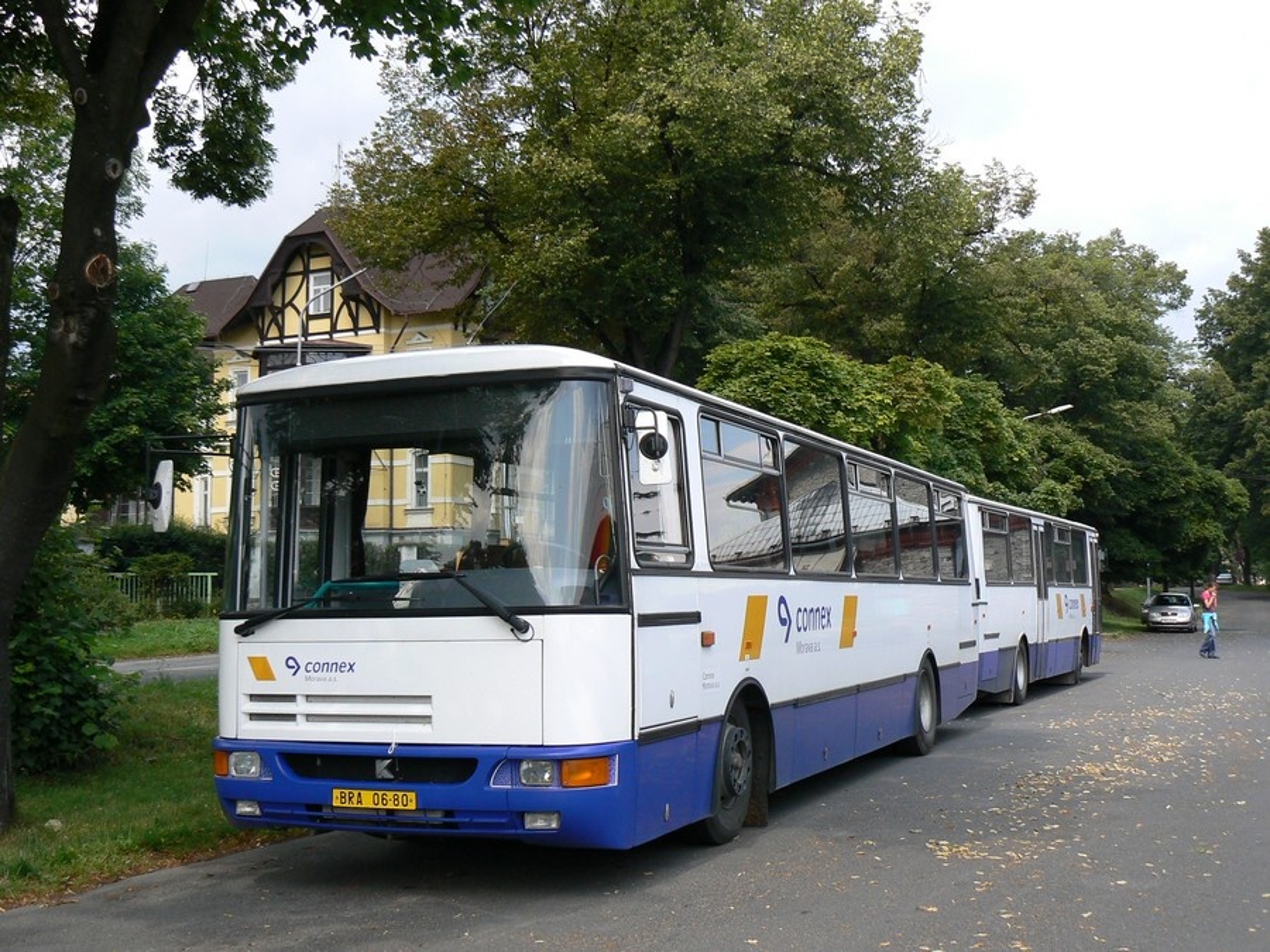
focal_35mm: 43
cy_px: 476
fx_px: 1578
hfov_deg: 43.9
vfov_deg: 33.6
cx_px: 635
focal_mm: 7.2
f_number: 2.8
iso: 100
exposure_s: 1/640
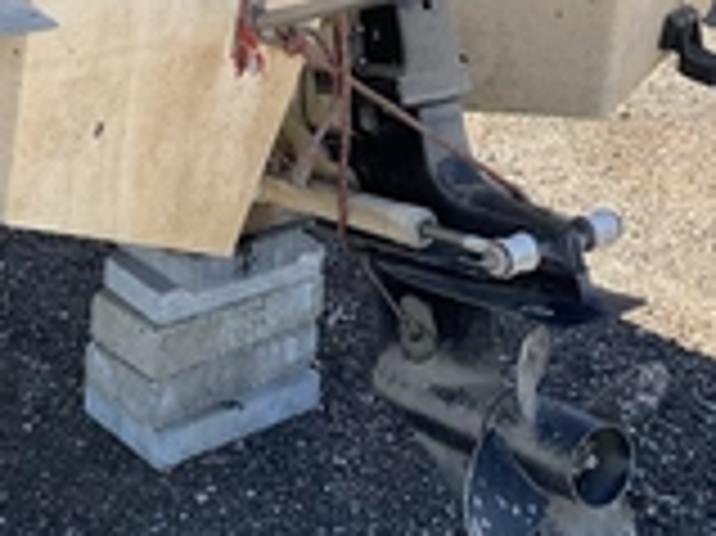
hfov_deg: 26.7
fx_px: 1509
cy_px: 72
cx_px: 311
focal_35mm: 73
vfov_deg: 19.8
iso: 25
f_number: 1.8
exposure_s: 1/540
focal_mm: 3
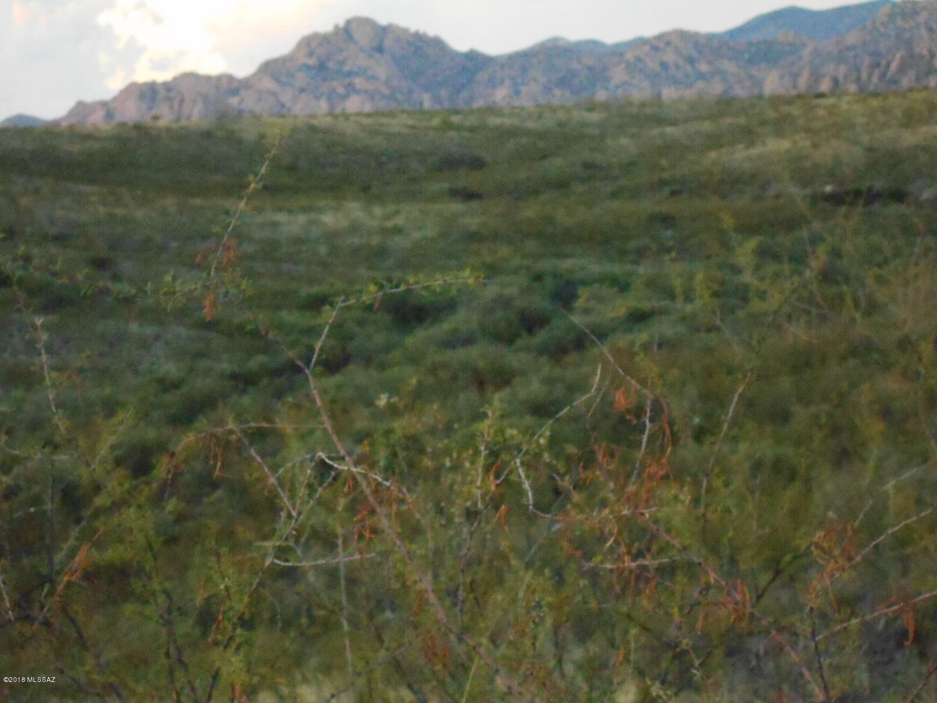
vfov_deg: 11.4
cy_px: 352
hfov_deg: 15.2
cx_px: 468
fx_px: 3519
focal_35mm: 130
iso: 1600
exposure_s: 1/60
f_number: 6.5
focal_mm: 23
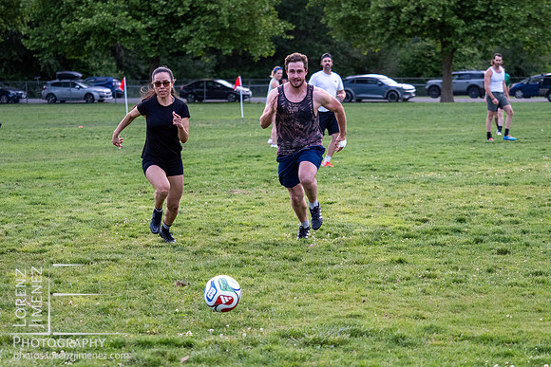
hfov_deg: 15.7
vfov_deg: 10.5
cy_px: 184
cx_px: 286
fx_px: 1999
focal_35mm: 131
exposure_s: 1/1000
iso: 1000
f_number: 2.8
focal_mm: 60
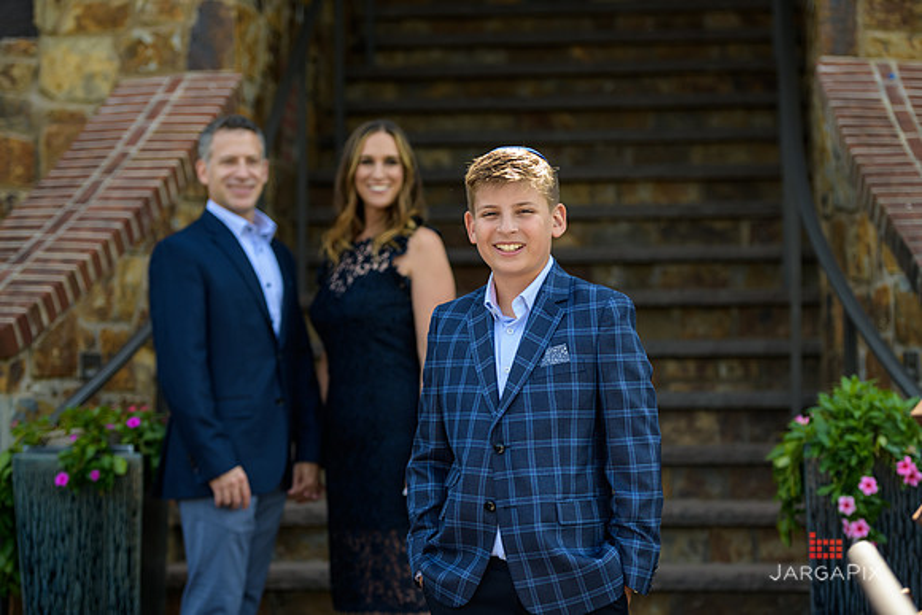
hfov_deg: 21.5
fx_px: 2434
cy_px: 308
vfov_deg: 14.4
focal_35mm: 95
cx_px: 461
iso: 200
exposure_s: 1/640
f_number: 3.2
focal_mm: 95
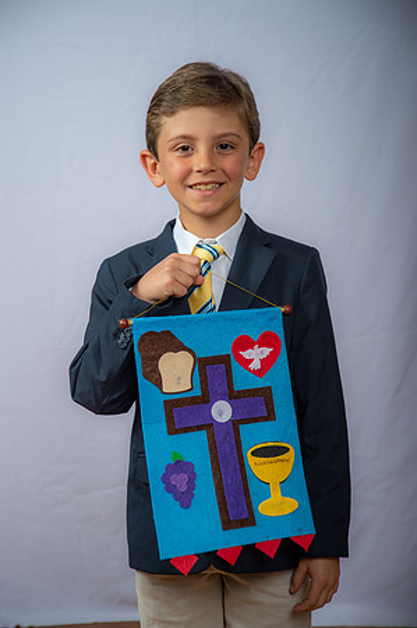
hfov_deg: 17.5
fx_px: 1358
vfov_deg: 26.0
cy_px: 314
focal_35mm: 78
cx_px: 208
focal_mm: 78
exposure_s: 1/200
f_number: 5.6
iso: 250
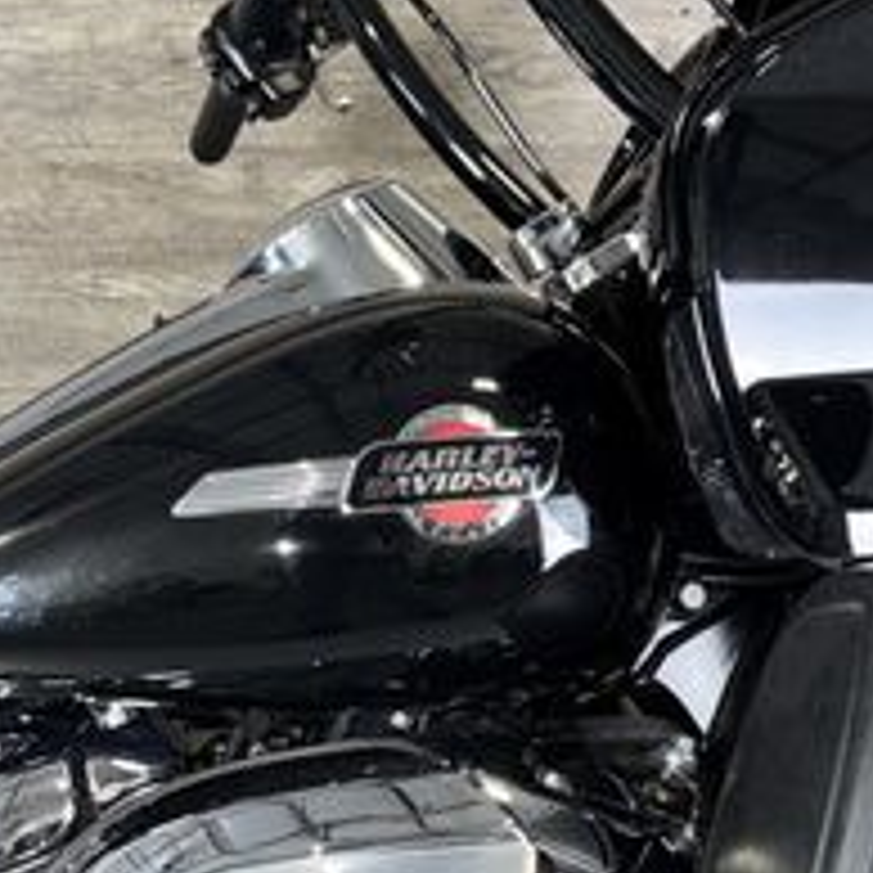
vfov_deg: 24.5
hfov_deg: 24.6
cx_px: 306
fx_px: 1997
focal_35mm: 70
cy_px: 594
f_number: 1.78
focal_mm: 6.76
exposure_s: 1/16
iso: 64
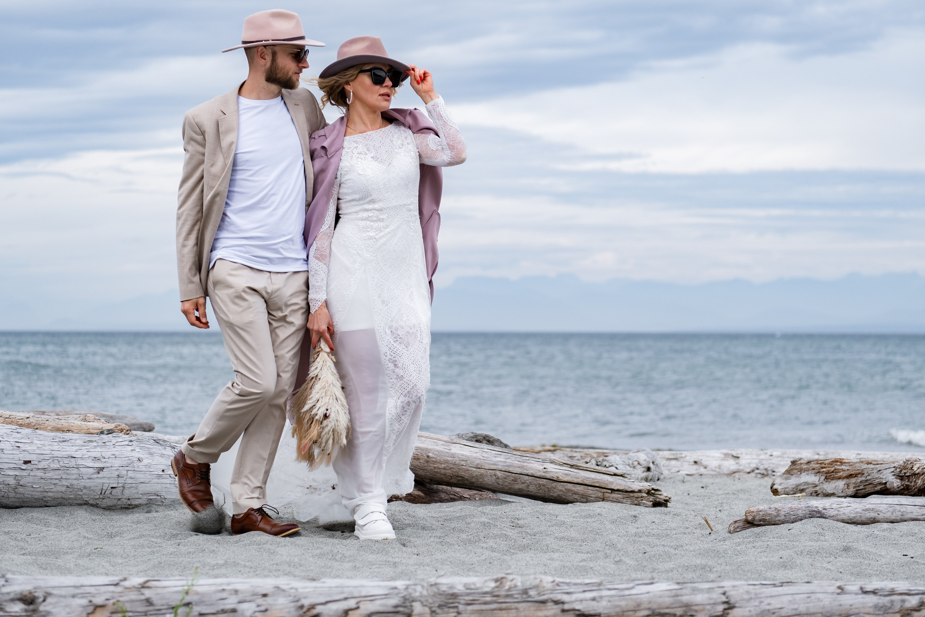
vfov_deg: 12.2
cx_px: 464
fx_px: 2878
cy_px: 308
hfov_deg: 18.3
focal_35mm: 112
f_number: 3.7
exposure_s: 1/500
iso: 320
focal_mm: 74.1
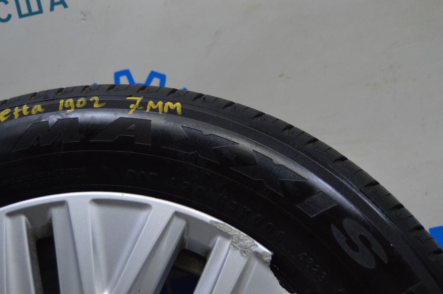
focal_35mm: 57
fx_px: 701
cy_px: 147
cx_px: 222
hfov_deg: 35.1
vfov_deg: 23.7
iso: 800
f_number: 4.8
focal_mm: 38
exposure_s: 1/60
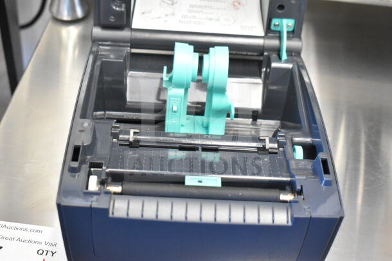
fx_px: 735
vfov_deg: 20.2
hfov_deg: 29.9
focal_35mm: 68
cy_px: 130
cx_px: 196
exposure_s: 1/80
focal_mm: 45
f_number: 5
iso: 4500
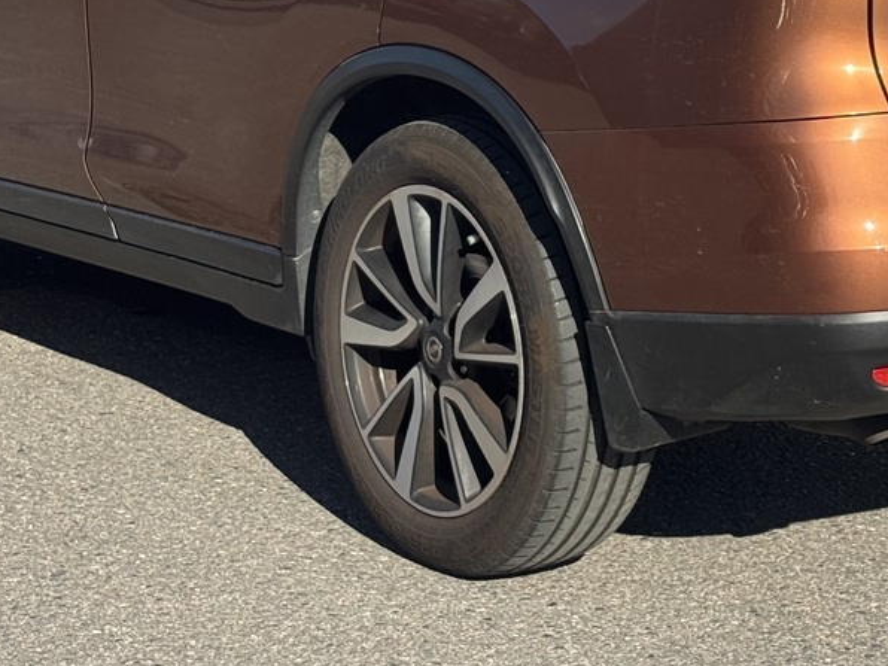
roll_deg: -0.7
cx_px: 602
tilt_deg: -3.7
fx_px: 2976
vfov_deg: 12.6
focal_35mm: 116
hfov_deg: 16.9
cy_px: 22
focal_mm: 6.76
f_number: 1.78
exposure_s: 1/3257
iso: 64
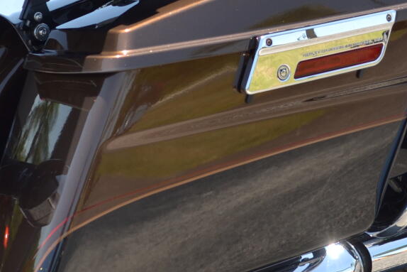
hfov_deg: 21.7
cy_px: 19
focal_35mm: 94
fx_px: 1063
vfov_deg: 14.4
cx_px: 233
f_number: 3.5
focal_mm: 18
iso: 100
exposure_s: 1/320
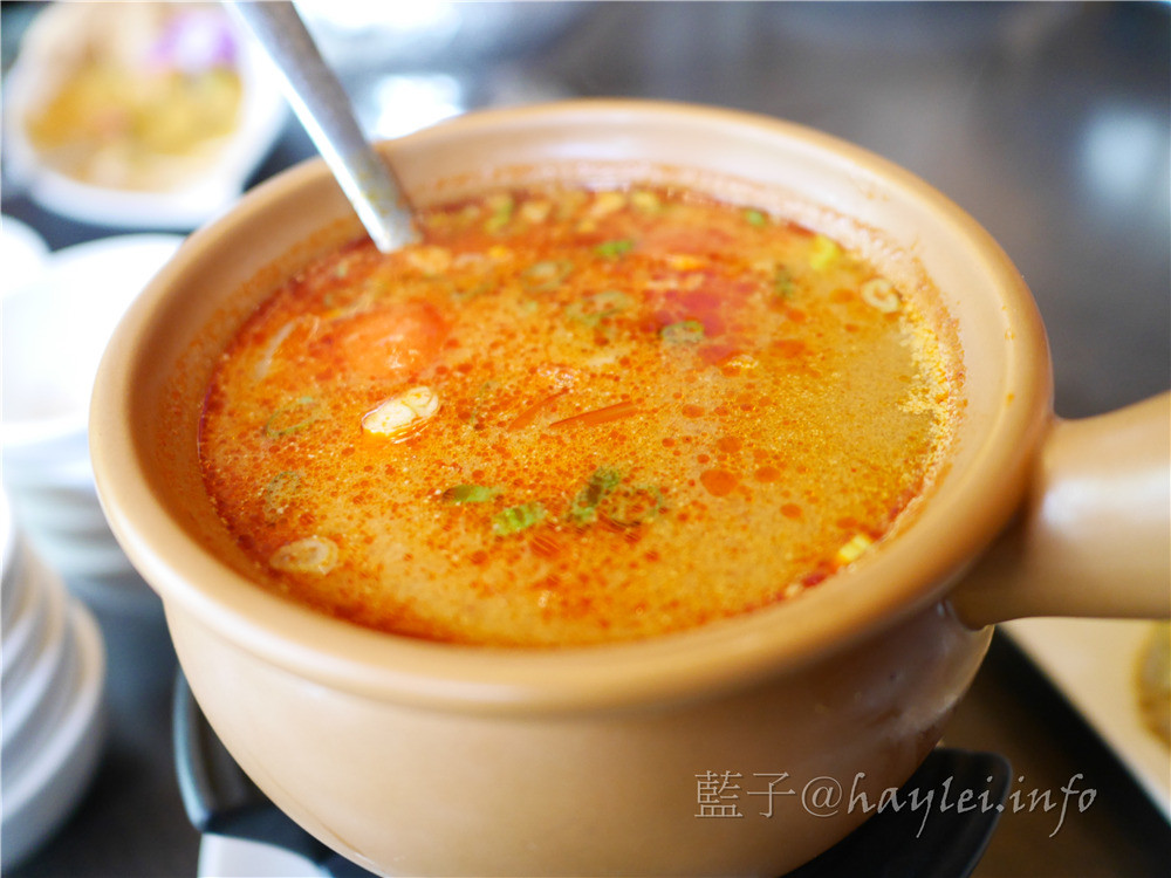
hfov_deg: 60.0
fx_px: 1015
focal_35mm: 30
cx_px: 586
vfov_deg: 46.8
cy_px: 439
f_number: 1.7
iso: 1000
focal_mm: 15
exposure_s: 1/60
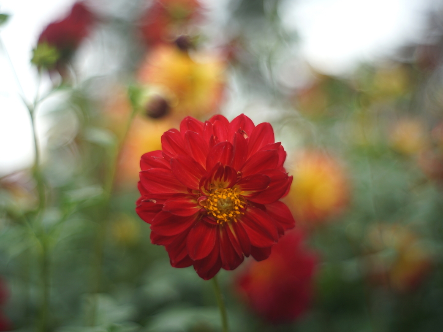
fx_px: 704
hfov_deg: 34.9
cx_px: 221
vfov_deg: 26.6
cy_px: 167
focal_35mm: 55
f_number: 2
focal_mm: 50
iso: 100
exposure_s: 1/320
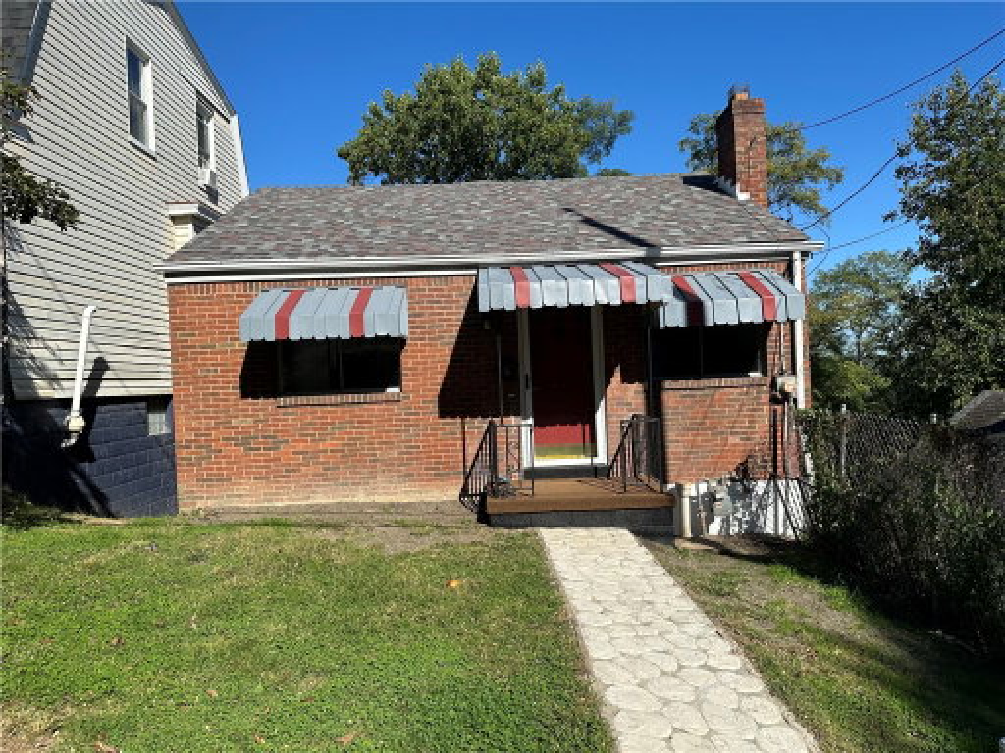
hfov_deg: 71.6
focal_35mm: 24
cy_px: 376
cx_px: 502
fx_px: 697
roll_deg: +2.7
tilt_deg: +1.5
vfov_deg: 56.8
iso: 80
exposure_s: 1/4545
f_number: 1.78
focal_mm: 6.86
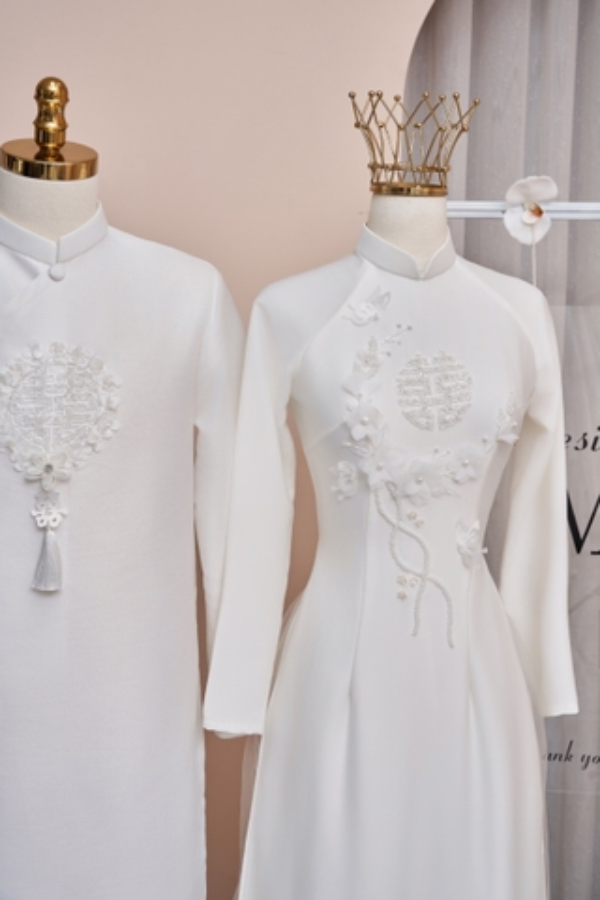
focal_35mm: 48
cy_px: 450
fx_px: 1190
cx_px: 300
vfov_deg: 41.4
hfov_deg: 28.3
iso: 320
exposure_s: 1/160
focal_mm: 47.6
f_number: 8
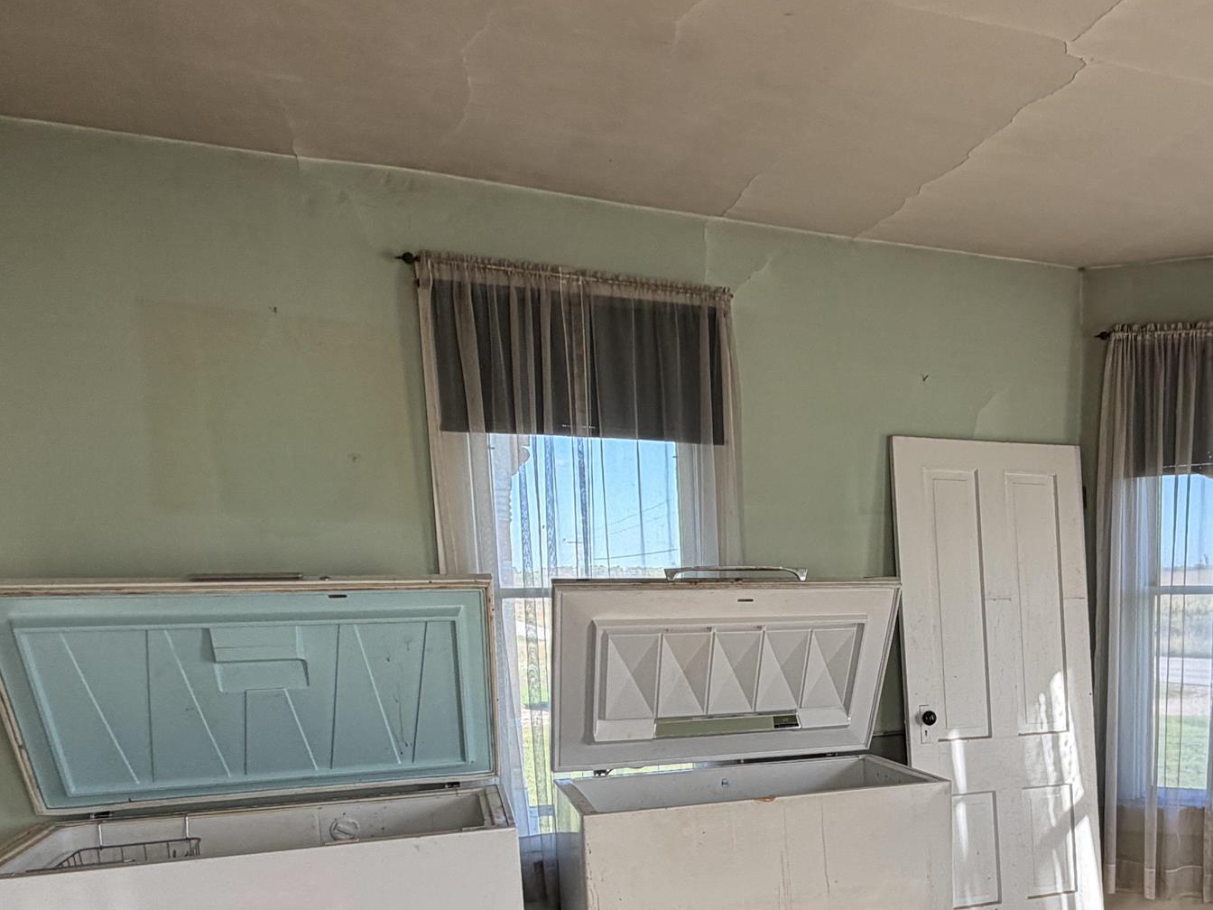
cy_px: 733
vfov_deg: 42.1
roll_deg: +1.4
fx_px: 1121
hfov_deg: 52.9
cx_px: 982
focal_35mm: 32
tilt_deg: -7.0
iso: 40
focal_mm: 2.22
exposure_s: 1/131
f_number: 2.2
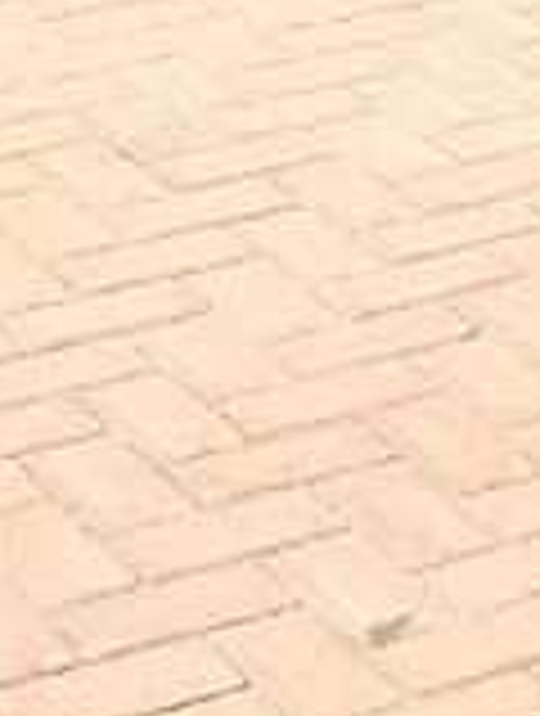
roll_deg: +2.1
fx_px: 4019
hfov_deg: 7.7
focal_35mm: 194
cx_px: 495
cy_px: -1646
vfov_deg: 8.2
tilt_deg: +2.2
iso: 32
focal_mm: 4.15
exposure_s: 1/449
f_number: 2.2
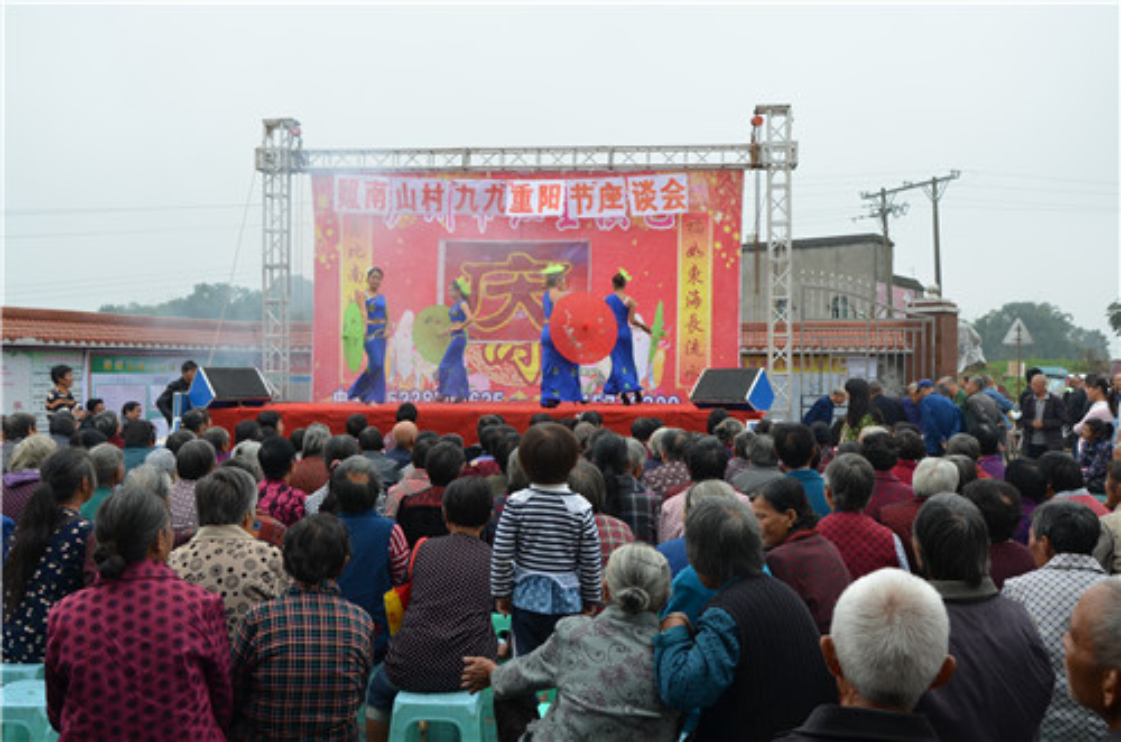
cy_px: 371
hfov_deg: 53.2
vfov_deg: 36.7
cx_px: 560
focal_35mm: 36
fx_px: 1119
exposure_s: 1/200
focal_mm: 24
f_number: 7.1
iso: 200
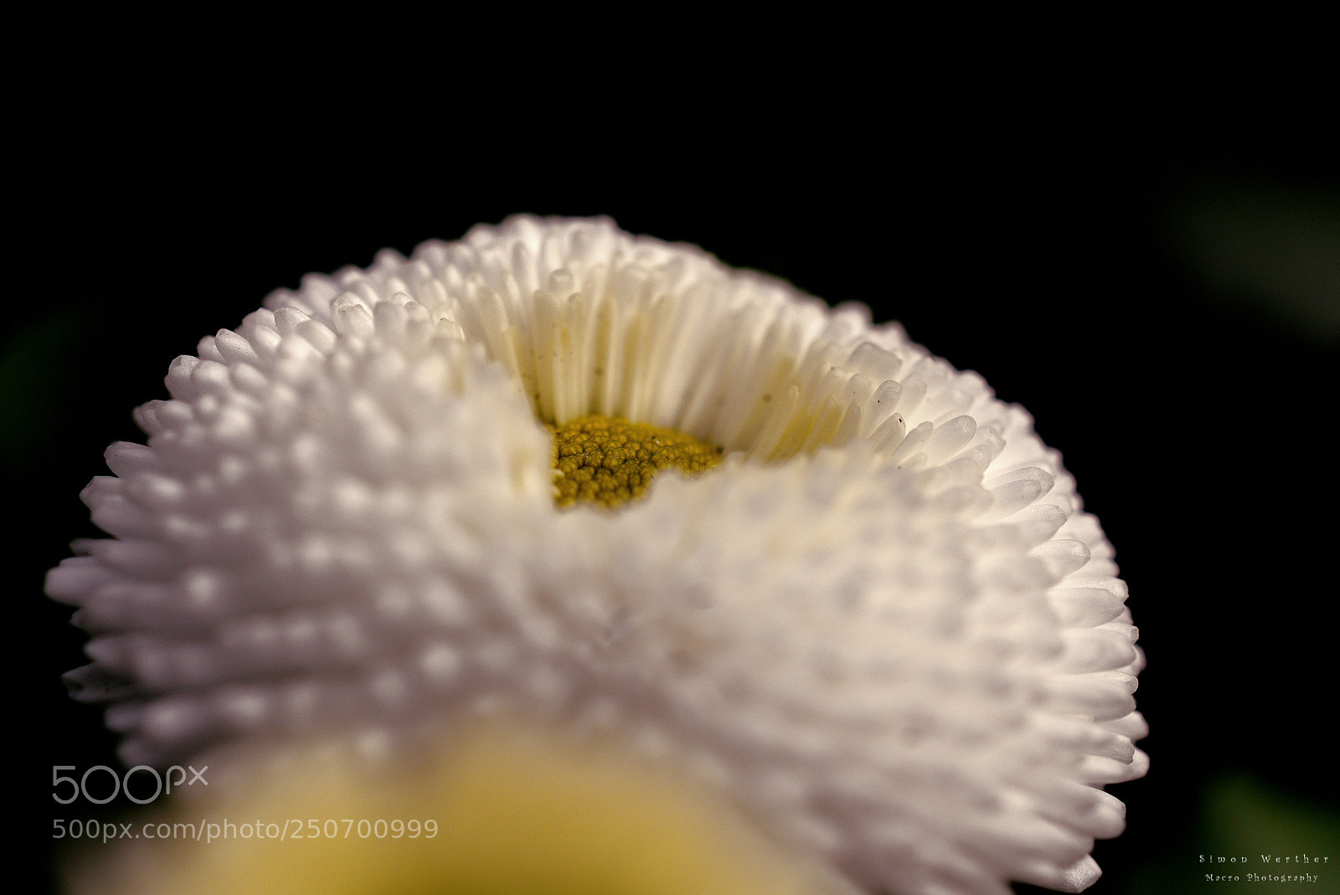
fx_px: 2234
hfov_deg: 33.4
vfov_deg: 22.6
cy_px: 448
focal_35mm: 60
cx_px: 670
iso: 200
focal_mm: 40
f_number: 8
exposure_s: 1/1000
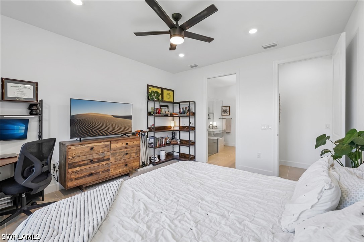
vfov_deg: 81.2
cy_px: 121
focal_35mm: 14
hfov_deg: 104.3
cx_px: 182
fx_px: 141
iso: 400
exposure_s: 1/30
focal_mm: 14
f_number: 8
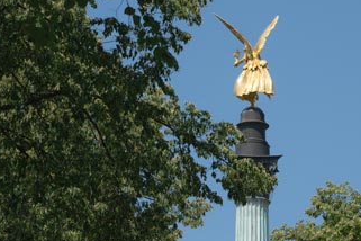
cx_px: 255
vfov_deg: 8.6
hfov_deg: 12.9
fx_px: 1594
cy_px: 77
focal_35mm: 159
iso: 320
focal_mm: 85
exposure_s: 1/500
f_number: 11
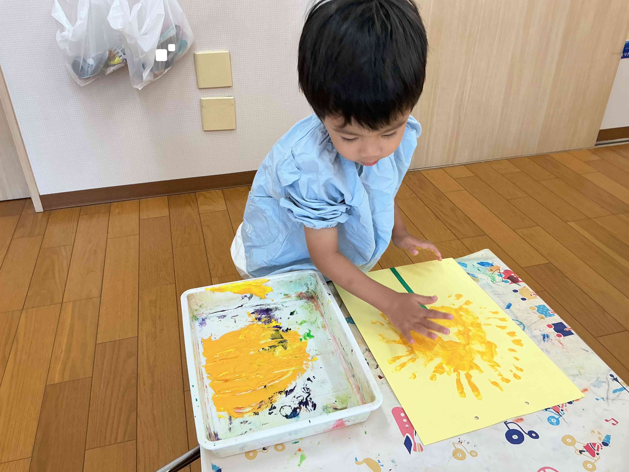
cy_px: 236
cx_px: 314
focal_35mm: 29
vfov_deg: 48.2
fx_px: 527
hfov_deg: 61.7
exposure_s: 1/60
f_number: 1.8
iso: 50
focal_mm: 3
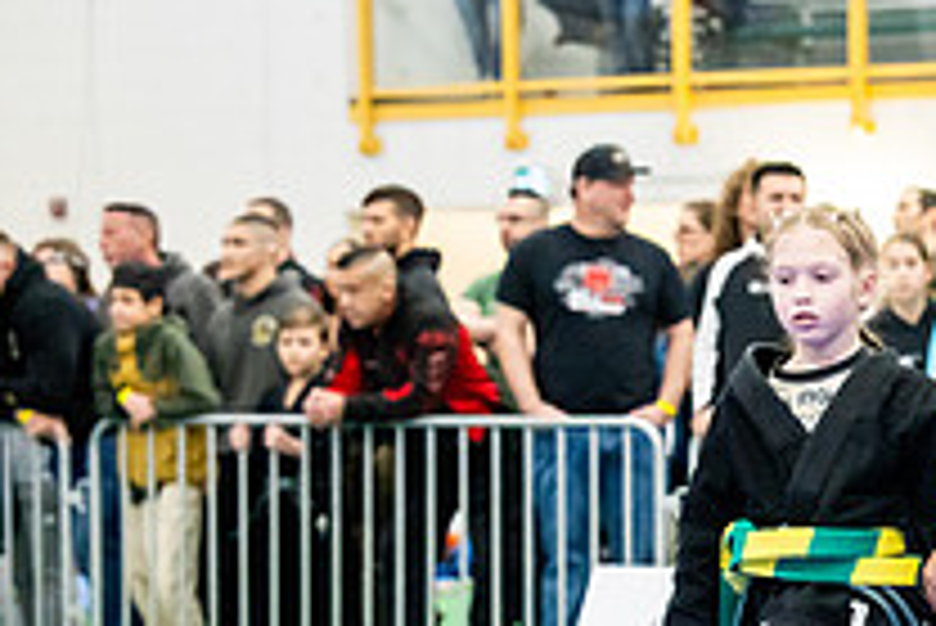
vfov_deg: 8.5
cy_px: 502
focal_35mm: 162
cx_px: 1251
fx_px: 4215
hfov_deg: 12.3
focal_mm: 58
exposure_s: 1/400
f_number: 2.8
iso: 4000
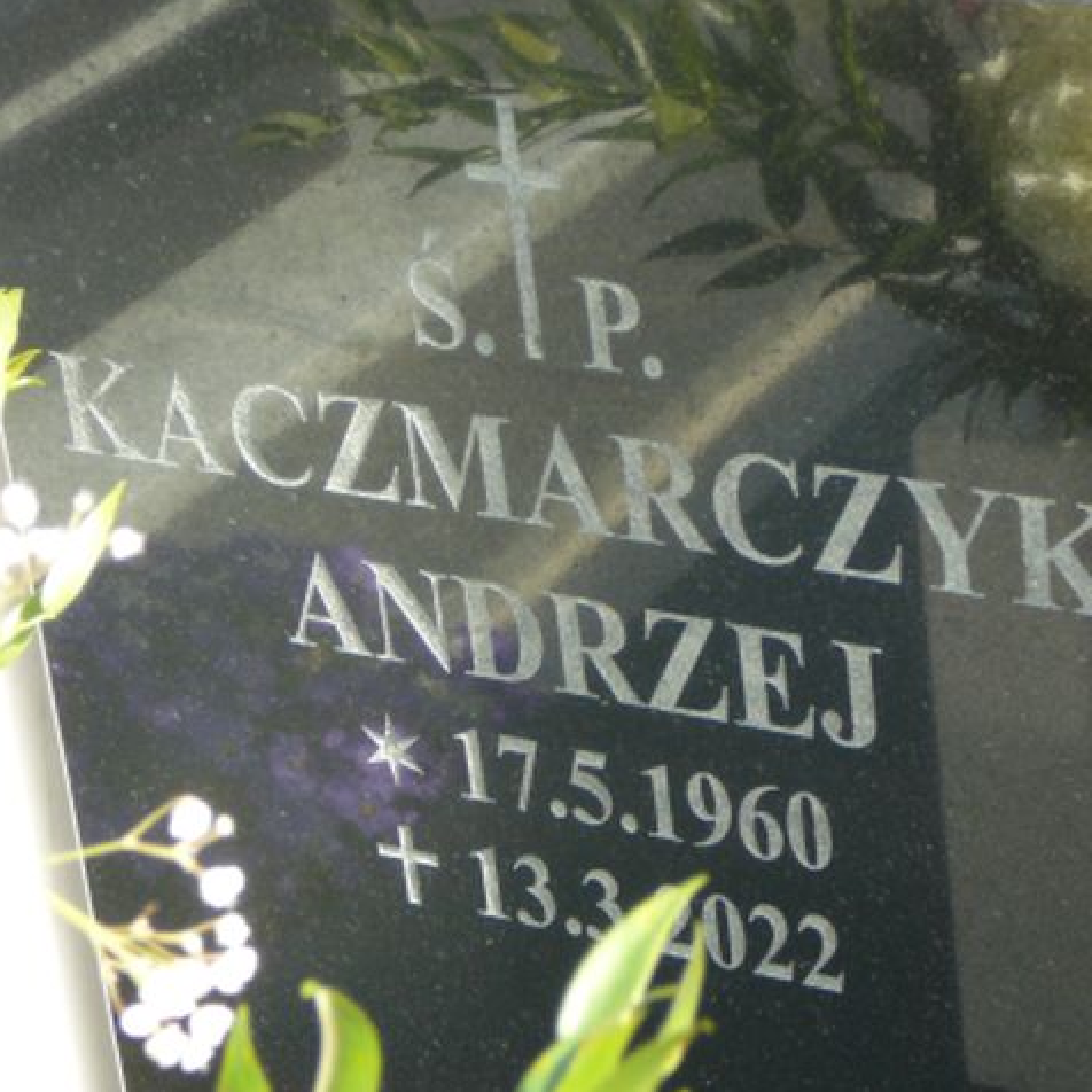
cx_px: 541
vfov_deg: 15.4
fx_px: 4033
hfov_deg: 15.4
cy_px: 548
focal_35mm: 113
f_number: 3.9
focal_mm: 14.1
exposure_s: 1/80
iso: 80
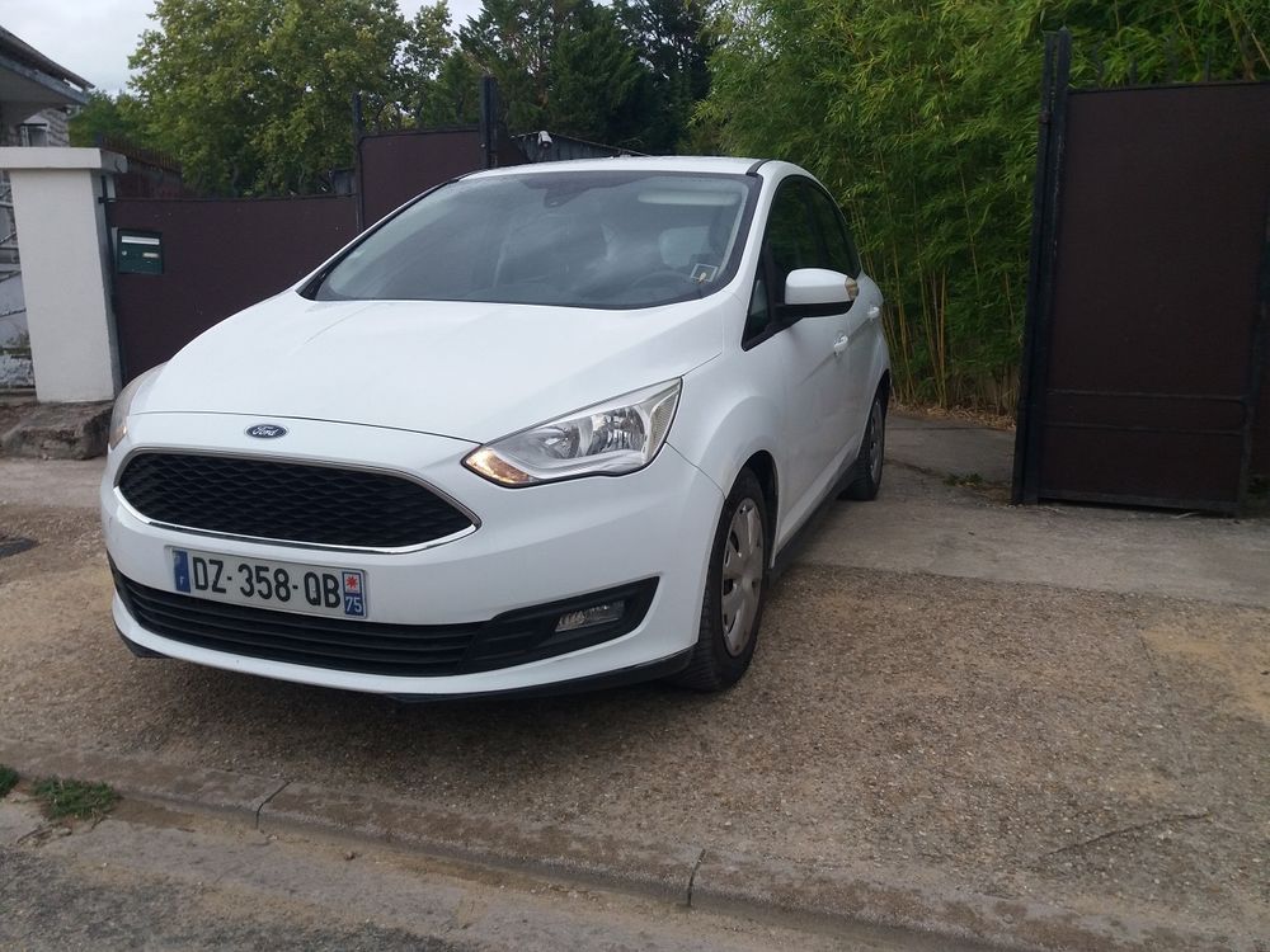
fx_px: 1027
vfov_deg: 49.7
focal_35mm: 28
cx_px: 635
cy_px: 476
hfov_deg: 63.4
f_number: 1.9
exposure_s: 1/100
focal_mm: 3.7
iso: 80
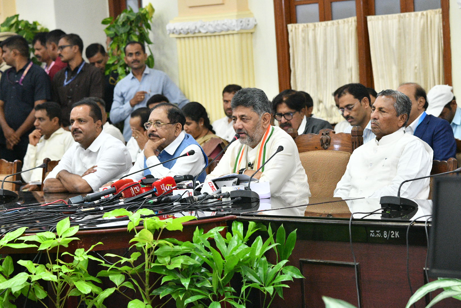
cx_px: 230
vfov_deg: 8.6
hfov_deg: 12.8
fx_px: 2049
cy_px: 154
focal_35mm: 160
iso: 6400
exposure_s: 1/80
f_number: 7.1
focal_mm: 160
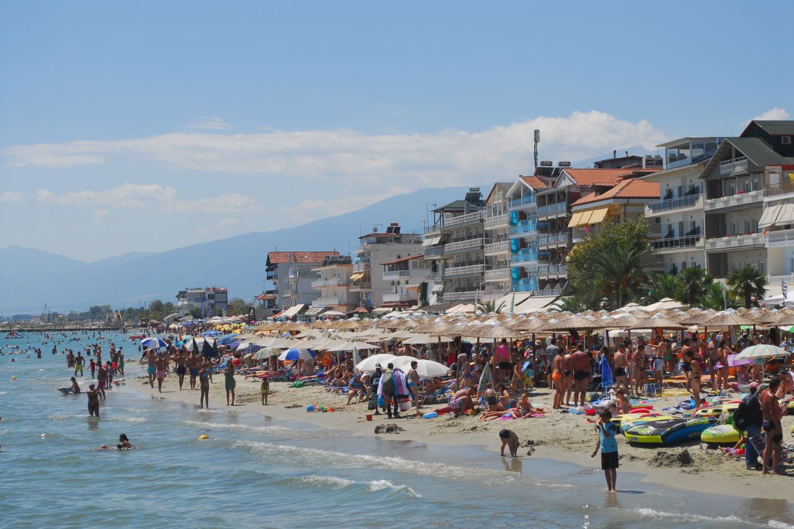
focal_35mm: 82
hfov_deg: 24.6
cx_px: 397
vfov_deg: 16.5
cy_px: 264
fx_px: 1819
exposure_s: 1/400
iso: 100
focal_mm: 55
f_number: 8
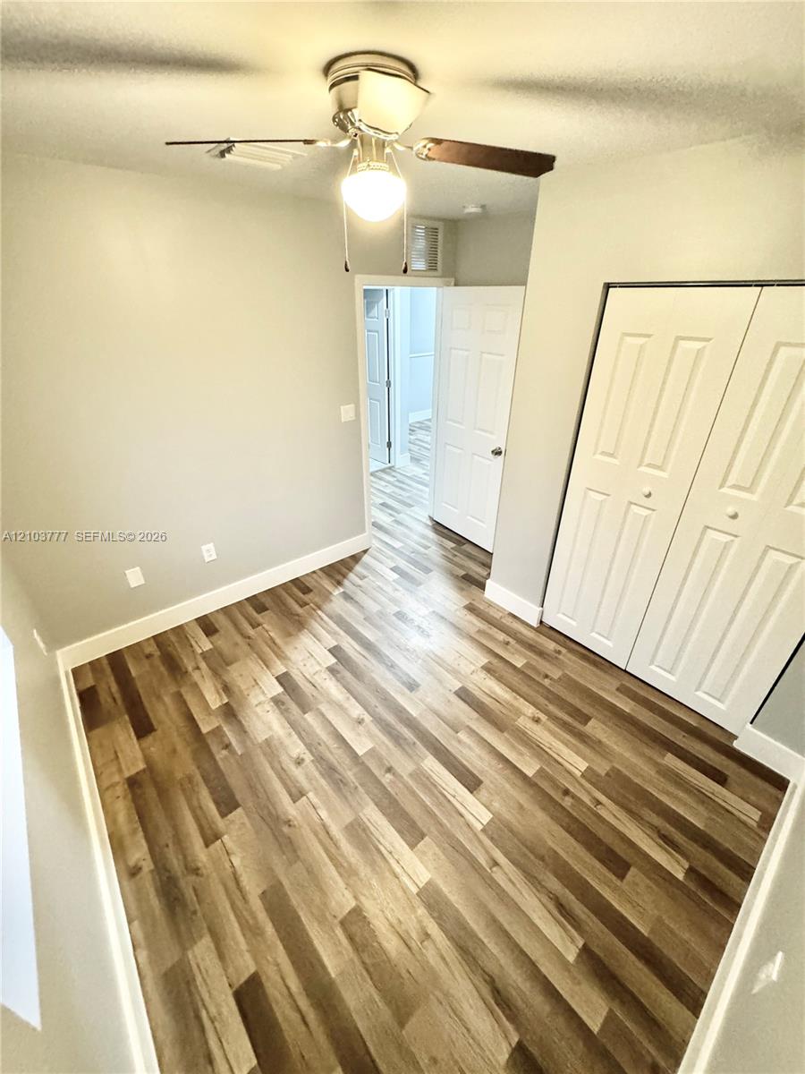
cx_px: 402
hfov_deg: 85.7
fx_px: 434
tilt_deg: -30.0
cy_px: 537
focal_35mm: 14
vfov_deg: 102.1
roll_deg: +0.3
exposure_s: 1/60
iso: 800
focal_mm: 2.22
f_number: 2.2
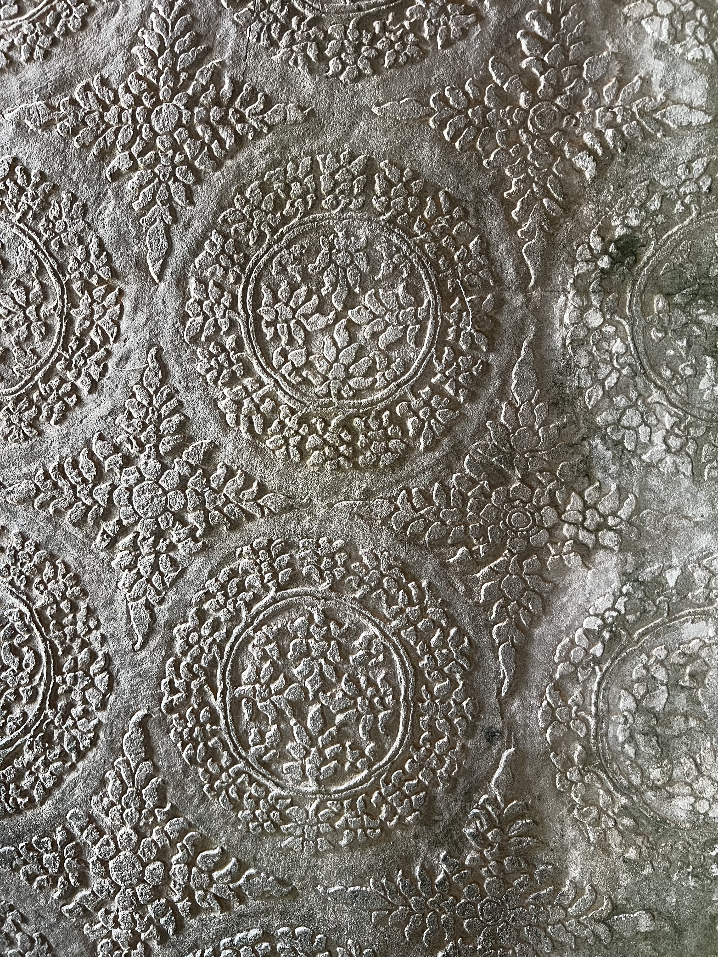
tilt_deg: -1.1
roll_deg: -2.6
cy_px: 478
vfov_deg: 67.3
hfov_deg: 53.1
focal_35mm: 26
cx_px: 359
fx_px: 719
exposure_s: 1/60
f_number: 1.5
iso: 320
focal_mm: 5.7
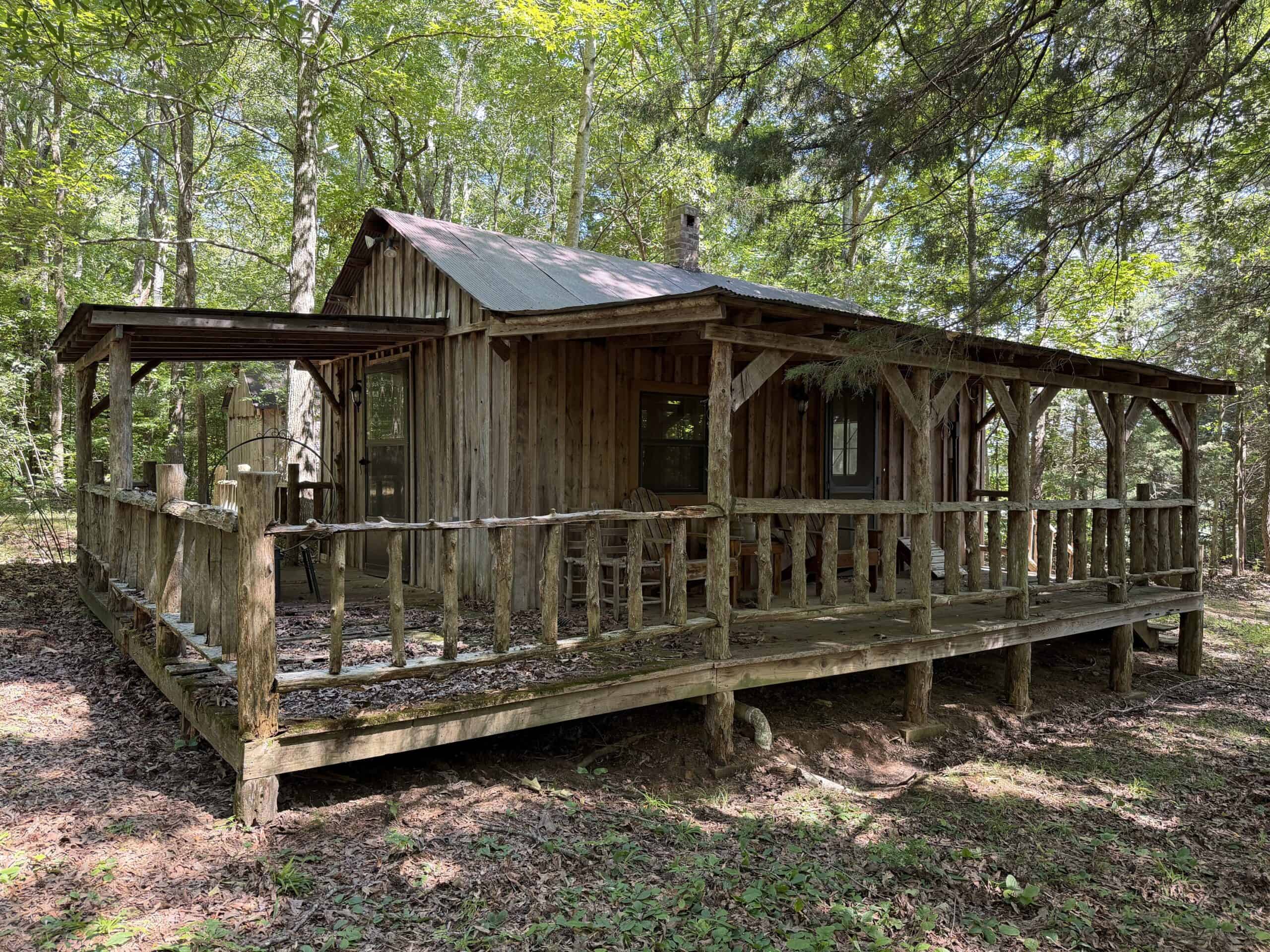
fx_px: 881
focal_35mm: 24
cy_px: 476
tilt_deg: +1.2
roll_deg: +0.2
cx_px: 635
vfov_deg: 56.8
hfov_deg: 71.6
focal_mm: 6.76
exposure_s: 1/121
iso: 100
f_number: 1.78
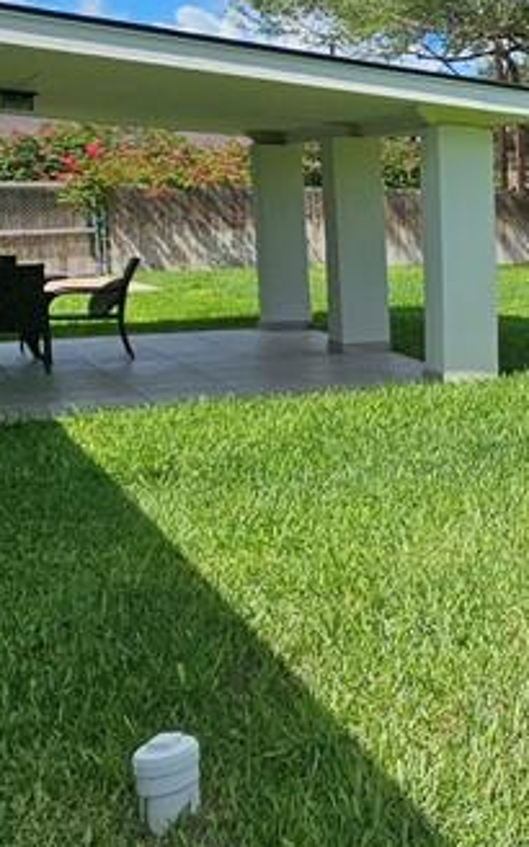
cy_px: 302
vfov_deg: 45.7
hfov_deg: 19.0
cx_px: 1045
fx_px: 992
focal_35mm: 43
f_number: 2.2
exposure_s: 1/4120
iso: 50
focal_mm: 2.2
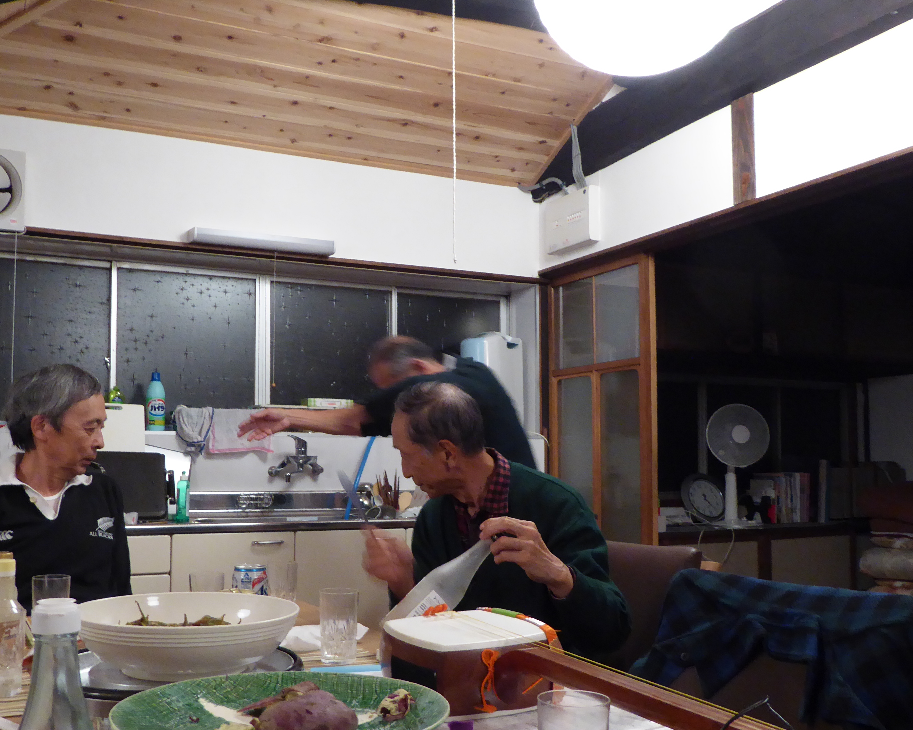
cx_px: 404
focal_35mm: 36
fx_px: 973
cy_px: 411
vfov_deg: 41.1
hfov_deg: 50.2
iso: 400
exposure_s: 1/10
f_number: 3.3
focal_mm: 4.3
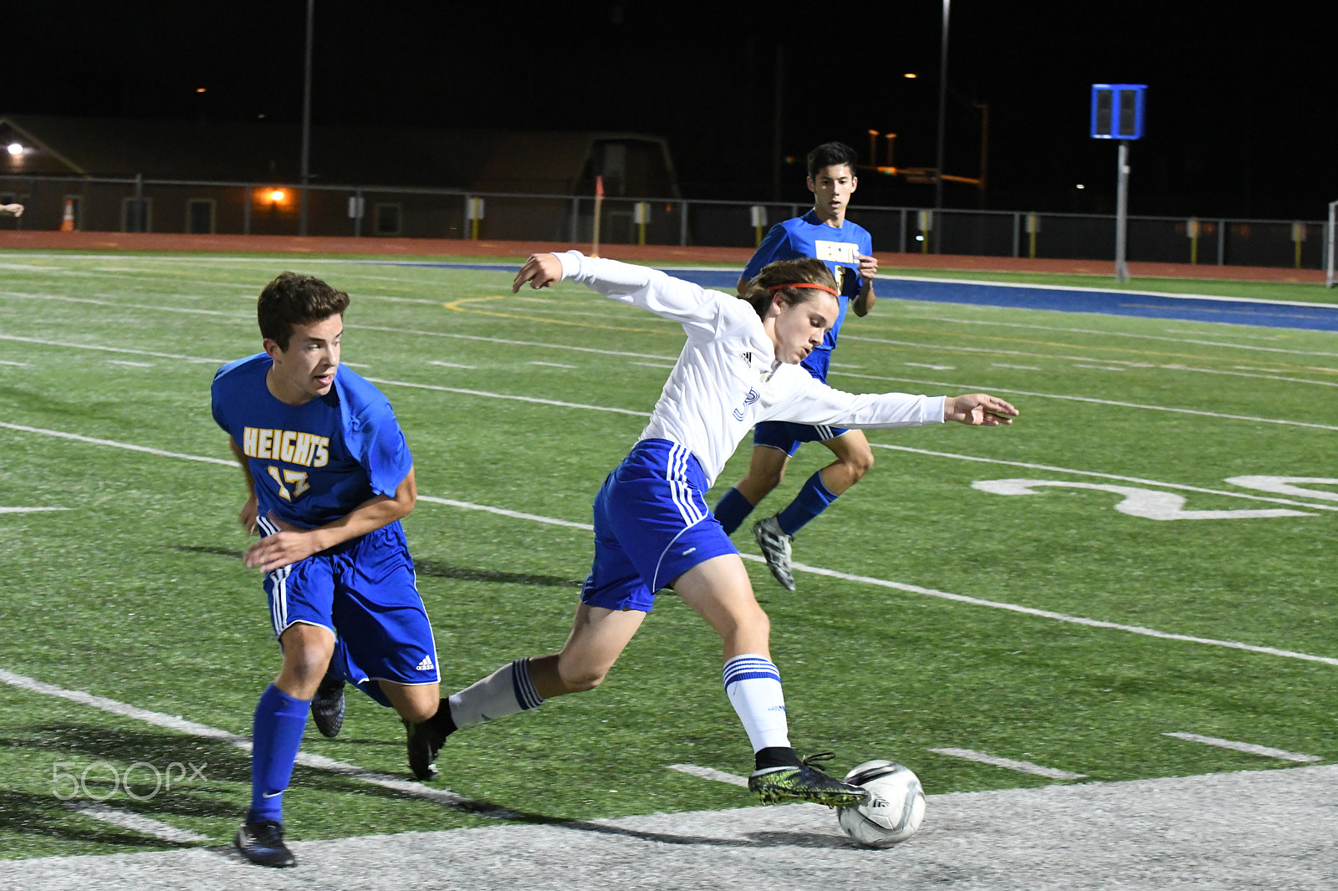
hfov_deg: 19.5
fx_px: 3901
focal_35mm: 105
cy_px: 446
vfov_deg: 13.0
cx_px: 669
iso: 8000
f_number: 5
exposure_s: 1/320
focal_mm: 70
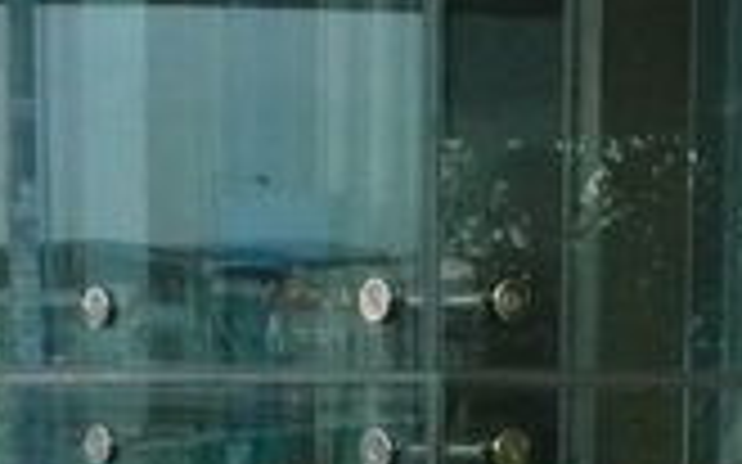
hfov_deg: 12.0
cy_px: 1020
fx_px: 3517
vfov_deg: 7.2
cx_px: 450
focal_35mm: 174
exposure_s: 1/160
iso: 400
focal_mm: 7
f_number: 4
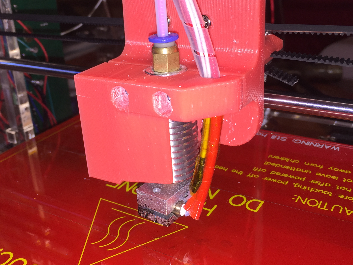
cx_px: 163
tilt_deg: -20.2
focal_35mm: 41
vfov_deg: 35.0
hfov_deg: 45.7
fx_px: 418
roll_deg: +3.6
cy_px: 103
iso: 32
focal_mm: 4.15
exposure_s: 1/58
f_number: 2.2
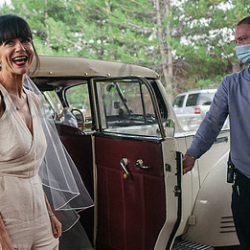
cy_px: 122
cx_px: 40
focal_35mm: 60
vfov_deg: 28.6
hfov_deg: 27.9
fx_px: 490
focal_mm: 28
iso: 400
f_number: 2.8
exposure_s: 1/800
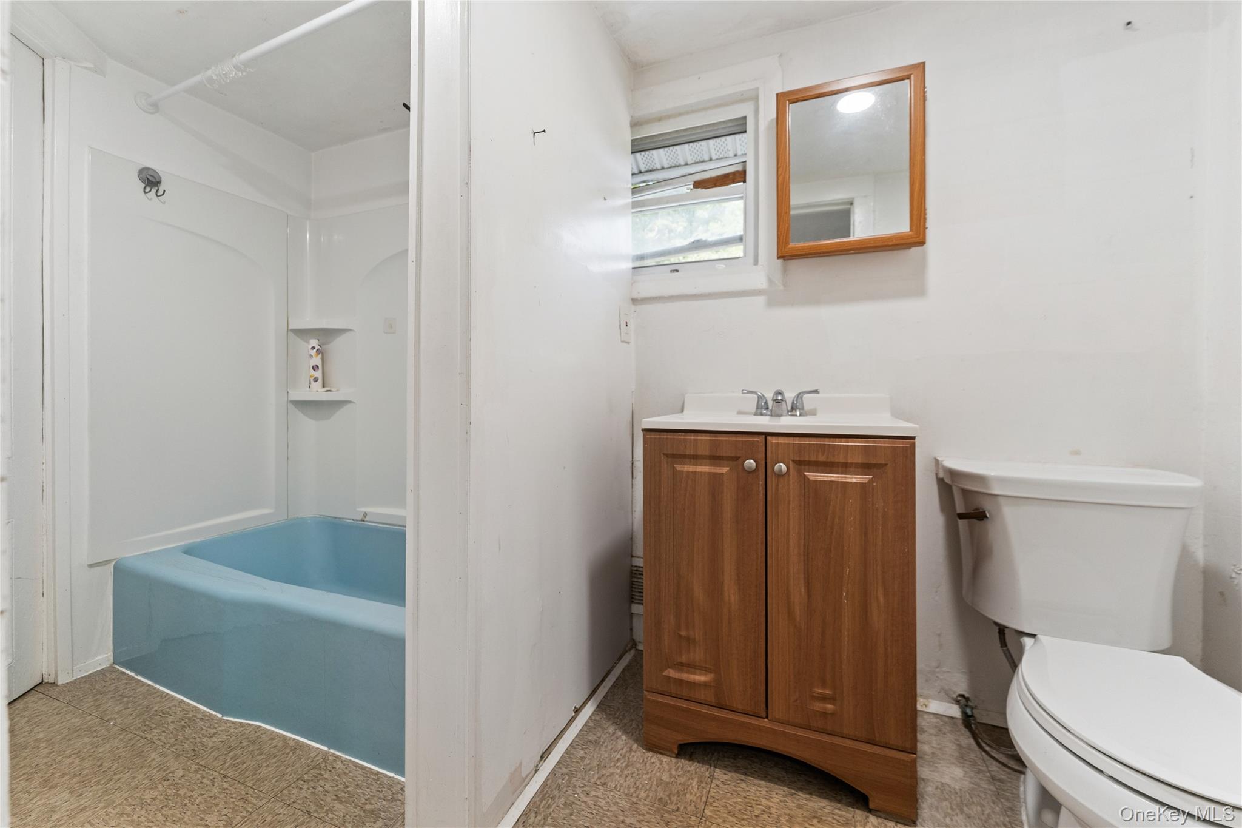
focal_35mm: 14
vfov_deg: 81.2
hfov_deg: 104.3
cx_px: 621
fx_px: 483
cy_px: 414
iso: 1250
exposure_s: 1/100
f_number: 3.5
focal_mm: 14
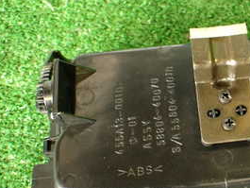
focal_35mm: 68
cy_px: 105
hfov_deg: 27.1
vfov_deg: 21.6
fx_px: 491
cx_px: 243
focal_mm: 5.4
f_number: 2.3
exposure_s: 1/30
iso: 320
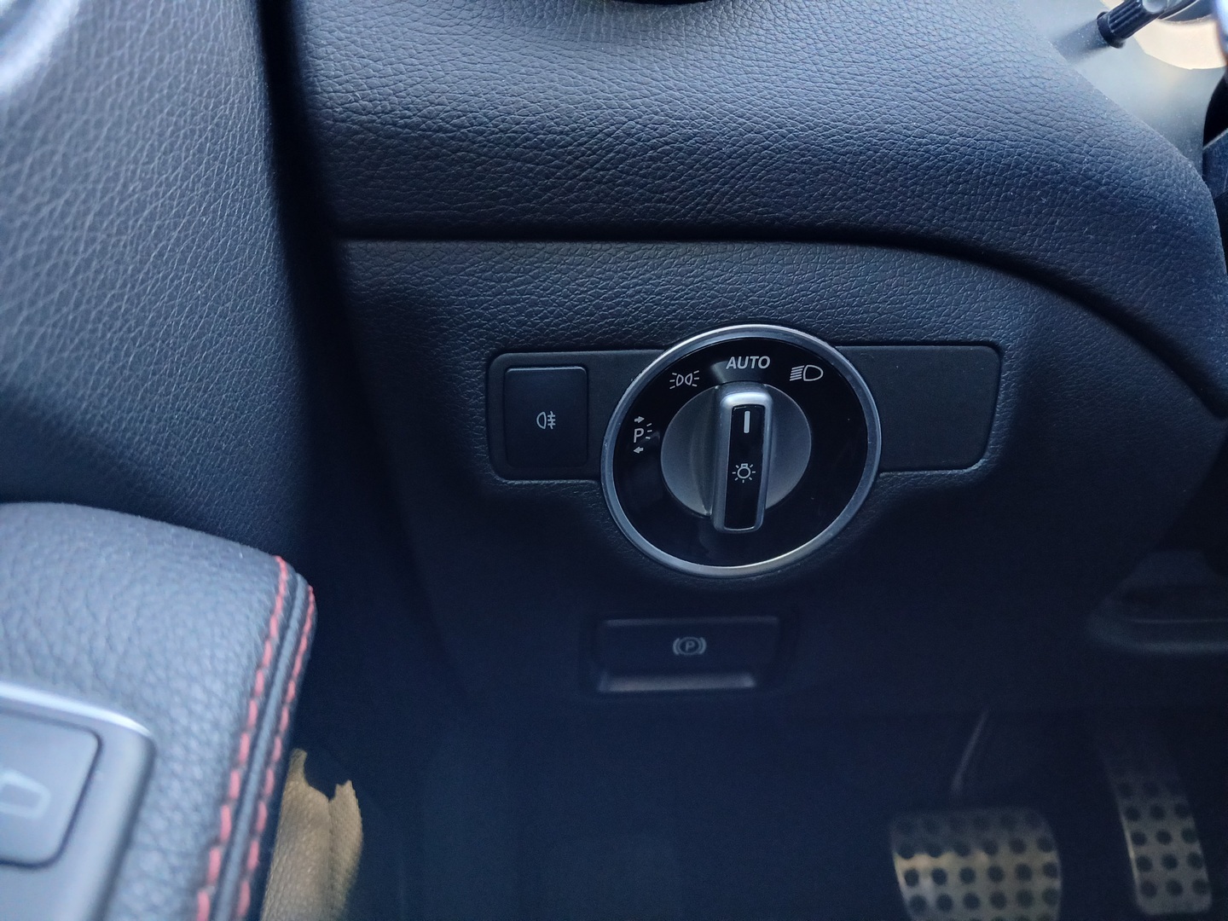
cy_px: 460
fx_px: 958
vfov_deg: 51.4
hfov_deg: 65.3
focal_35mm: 27
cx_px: 614
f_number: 1.8
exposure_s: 1/20
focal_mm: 3.98
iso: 800
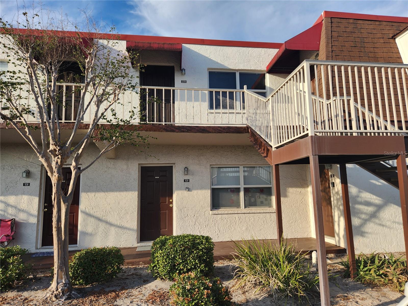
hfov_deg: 73.9
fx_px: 271
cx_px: 204
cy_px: 153
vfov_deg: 58.9
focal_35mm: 23
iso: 20
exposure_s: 1/978
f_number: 1.8
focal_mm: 5.4
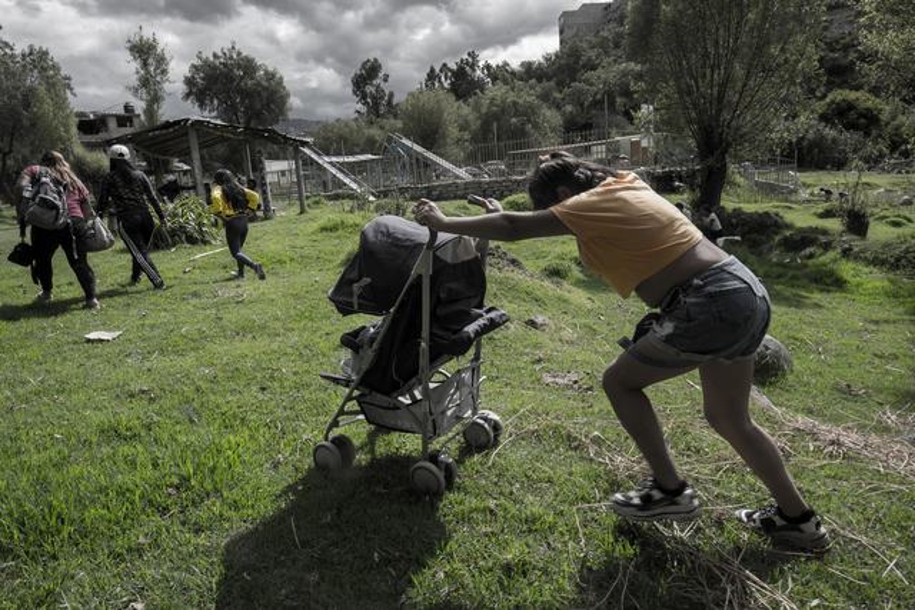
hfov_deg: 76.1
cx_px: 458
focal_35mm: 23
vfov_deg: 55.1
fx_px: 585
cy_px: 305
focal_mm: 23
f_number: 18
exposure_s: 1/160
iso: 320
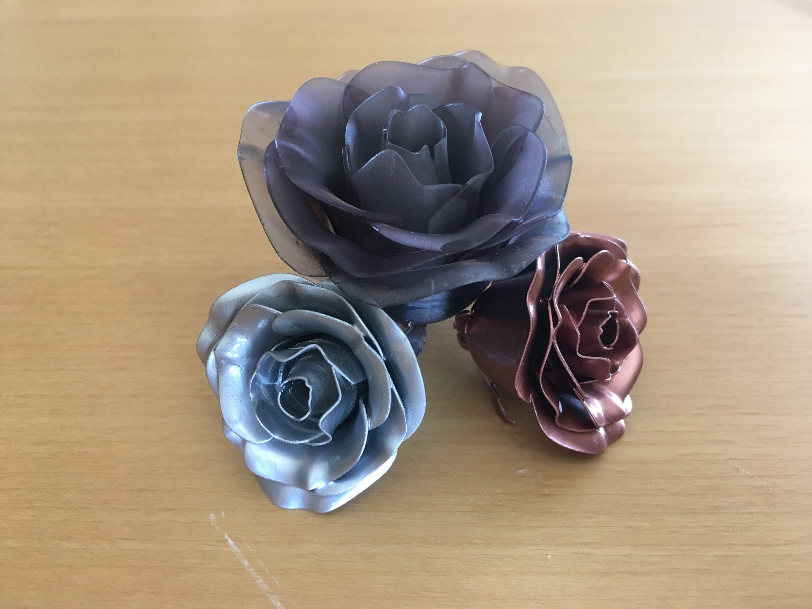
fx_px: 680
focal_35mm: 29
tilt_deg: -37.0
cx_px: 406
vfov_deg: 48.2
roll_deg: +0.7
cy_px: 304
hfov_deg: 61.7
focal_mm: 4.15
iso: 125
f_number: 2.2
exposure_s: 1/33
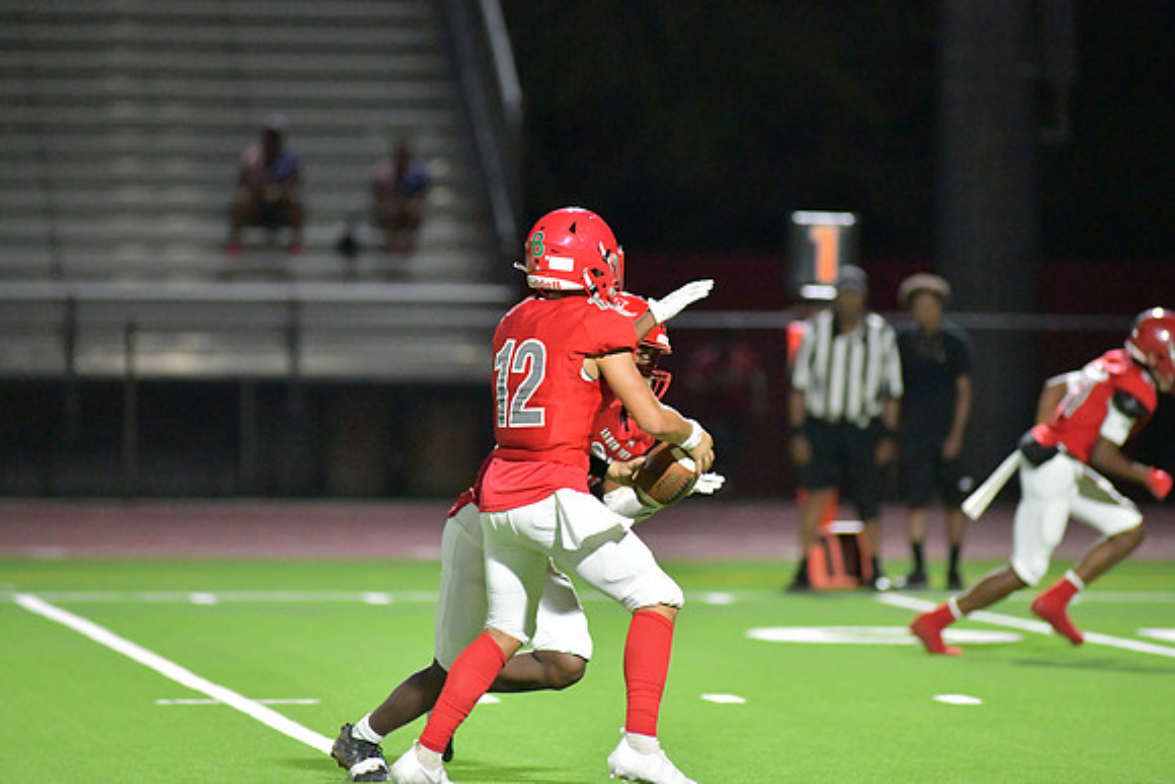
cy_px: 392
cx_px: 588
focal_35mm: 300
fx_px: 9793
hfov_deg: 6.9
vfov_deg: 4.6
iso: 16000
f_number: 4
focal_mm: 300
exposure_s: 1/1250
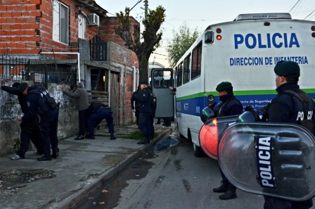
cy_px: 104
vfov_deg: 34.1
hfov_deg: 49.6
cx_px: 158
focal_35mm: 39
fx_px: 341
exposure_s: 1/60
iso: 800
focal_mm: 26
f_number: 7.1
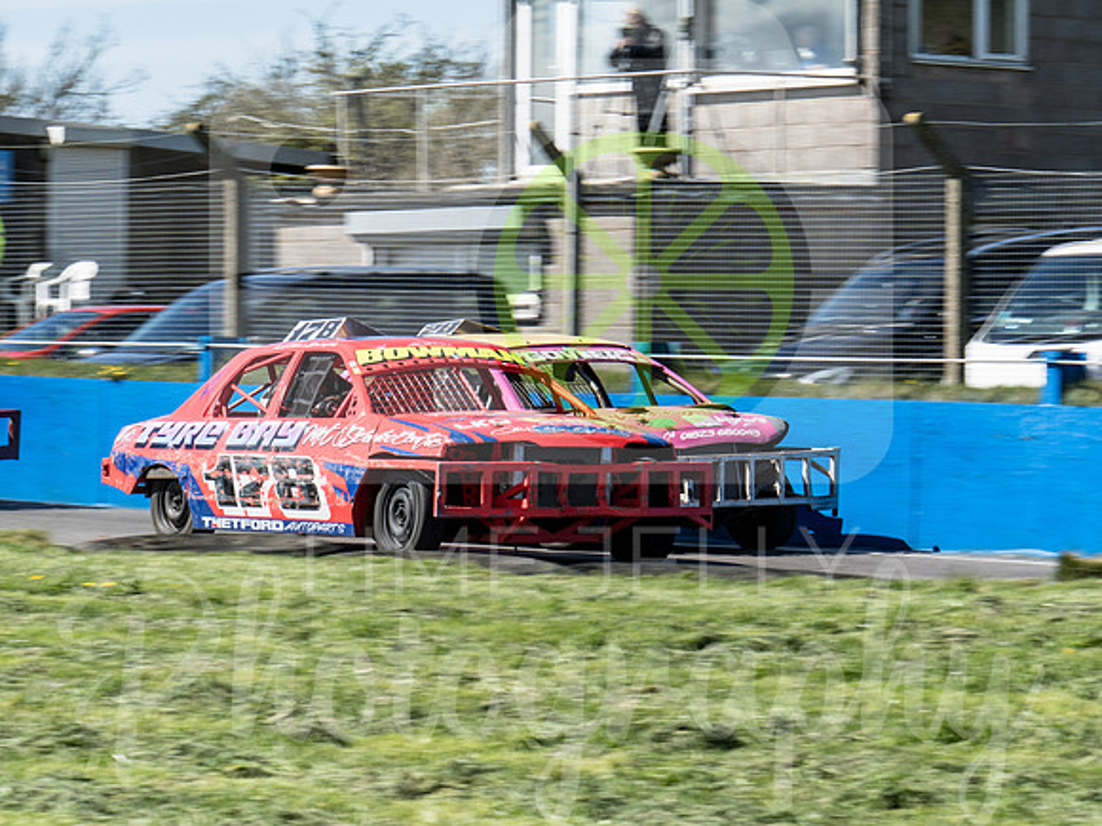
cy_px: 441
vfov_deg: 6.5
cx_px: 619
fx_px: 7257
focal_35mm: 228
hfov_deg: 8.7
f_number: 10
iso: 100
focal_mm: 100
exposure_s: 1/200
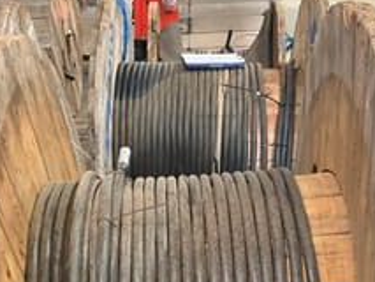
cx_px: 178
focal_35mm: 68
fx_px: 737
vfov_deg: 20.5
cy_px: 318
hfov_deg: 28.5
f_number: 1.8
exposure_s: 1/50
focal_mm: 3
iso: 200
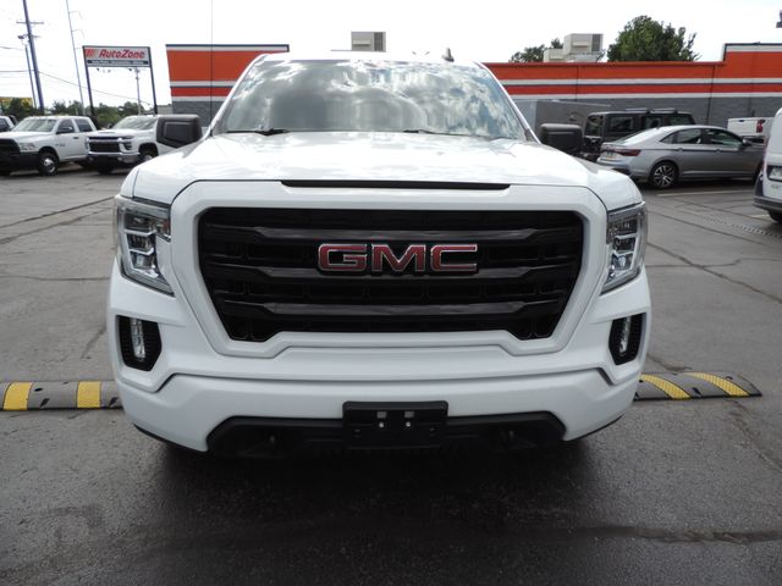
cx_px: 391
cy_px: 293
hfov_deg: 71.6
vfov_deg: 56.8
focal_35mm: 24
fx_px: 542
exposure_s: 1/800
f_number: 3
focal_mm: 4.3
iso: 80
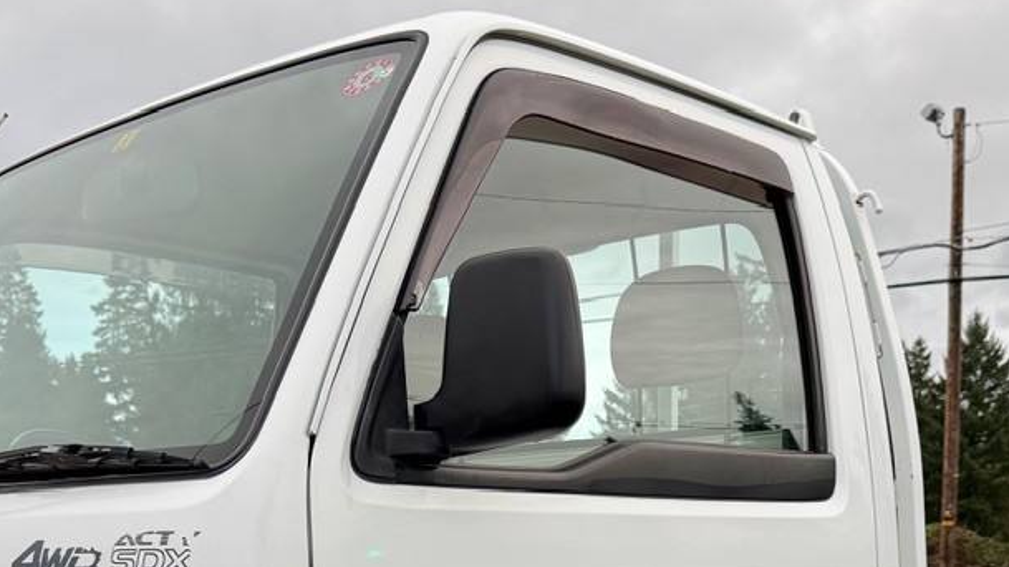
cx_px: 578
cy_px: 723
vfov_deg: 20.1
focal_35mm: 55
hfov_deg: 37.8
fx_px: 1471
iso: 125
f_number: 1.78
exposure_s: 1/121
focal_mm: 6.76
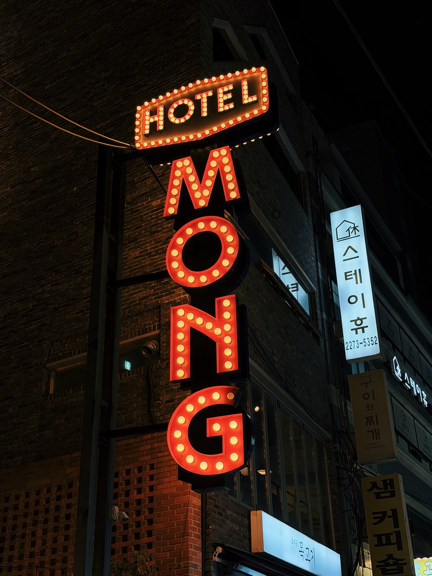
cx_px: 216
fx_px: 799
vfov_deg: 39.7
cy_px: 288
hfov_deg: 30.3
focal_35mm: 48
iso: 160
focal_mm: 6.76
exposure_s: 1/157
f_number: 1.78
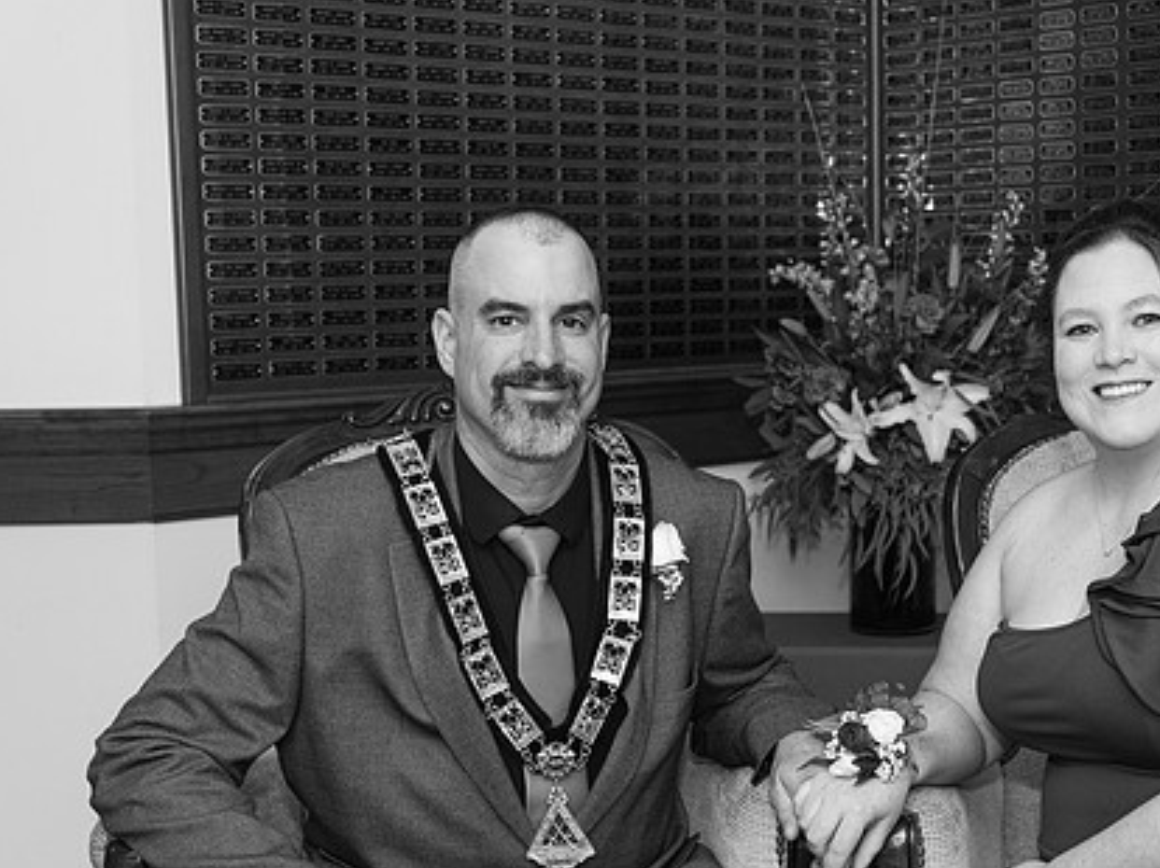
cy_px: 505
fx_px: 2076
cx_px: 754
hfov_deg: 31.0
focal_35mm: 62
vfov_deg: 23.6
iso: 800
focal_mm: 46
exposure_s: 1/200
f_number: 4
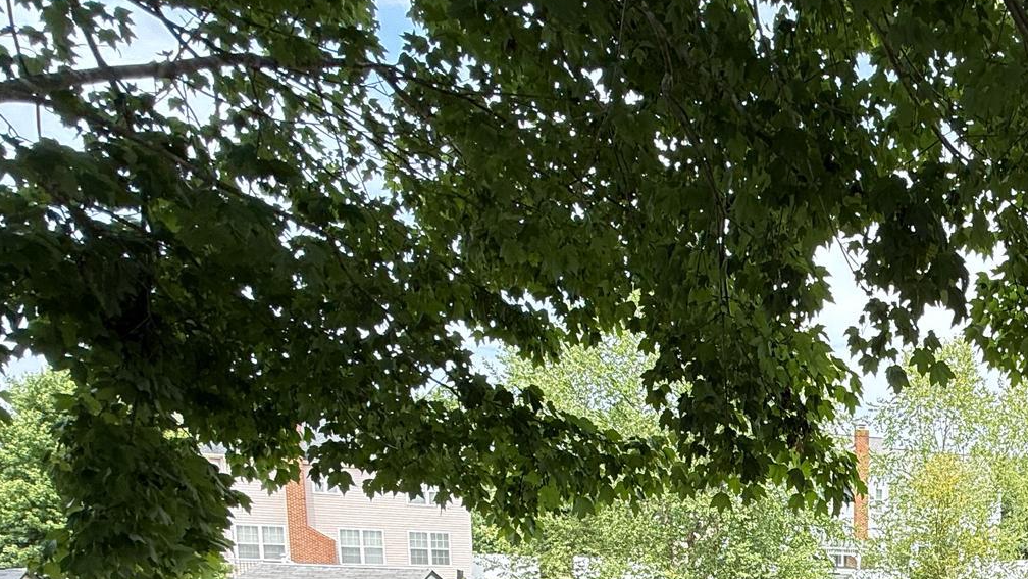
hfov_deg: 52.0
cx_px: 991
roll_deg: -2.2
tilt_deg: -7.3
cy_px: 671
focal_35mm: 31
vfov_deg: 32.2
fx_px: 845
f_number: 2.2
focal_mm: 2.22
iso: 64
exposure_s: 1/559
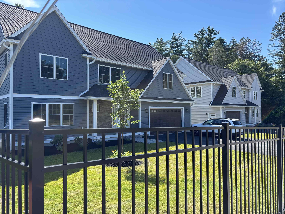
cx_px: 142
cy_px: 107
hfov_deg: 67.3
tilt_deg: +1.0
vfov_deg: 53.1
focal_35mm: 26
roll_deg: +0.4
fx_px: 214
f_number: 1.6
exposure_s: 1/1068
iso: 50
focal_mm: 5.96
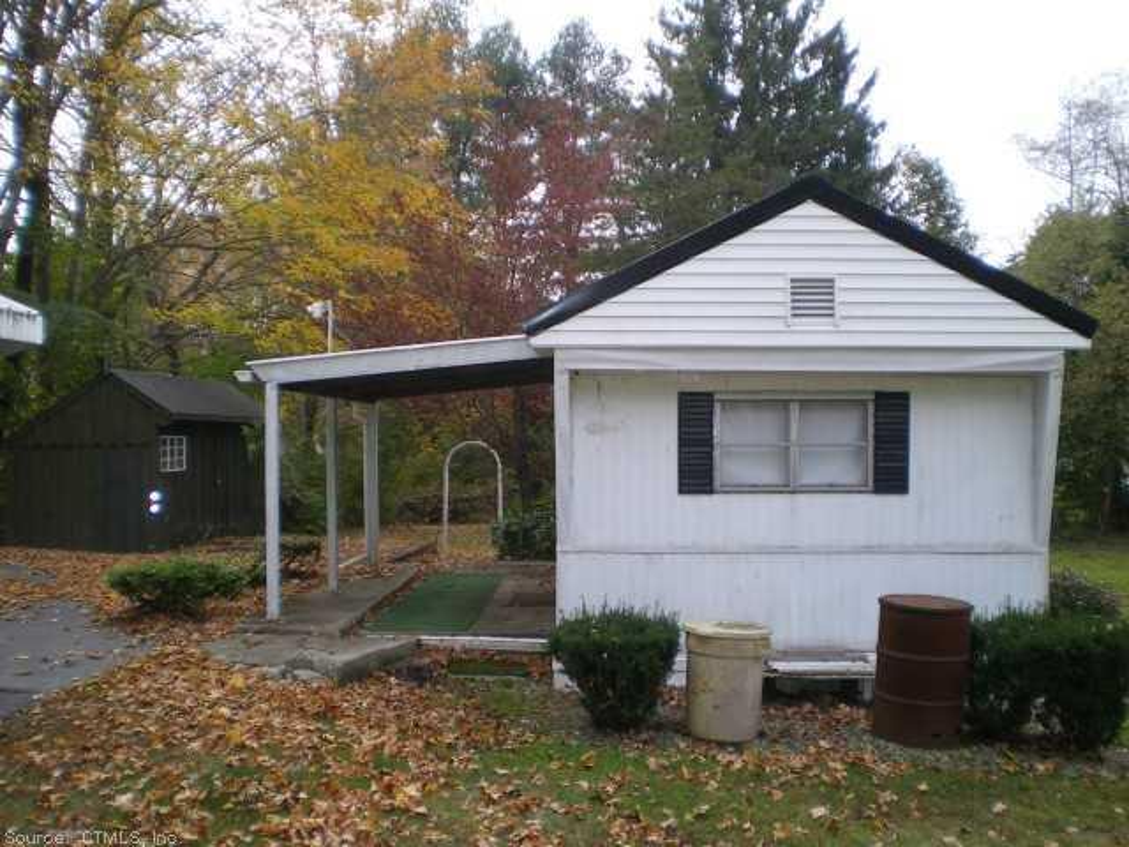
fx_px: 1239
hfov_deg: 49.0
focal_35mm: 38
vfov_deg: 37.7
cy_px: 424
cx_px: 564
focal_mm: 6.3
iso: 64
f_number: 3.1
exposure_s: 1/160
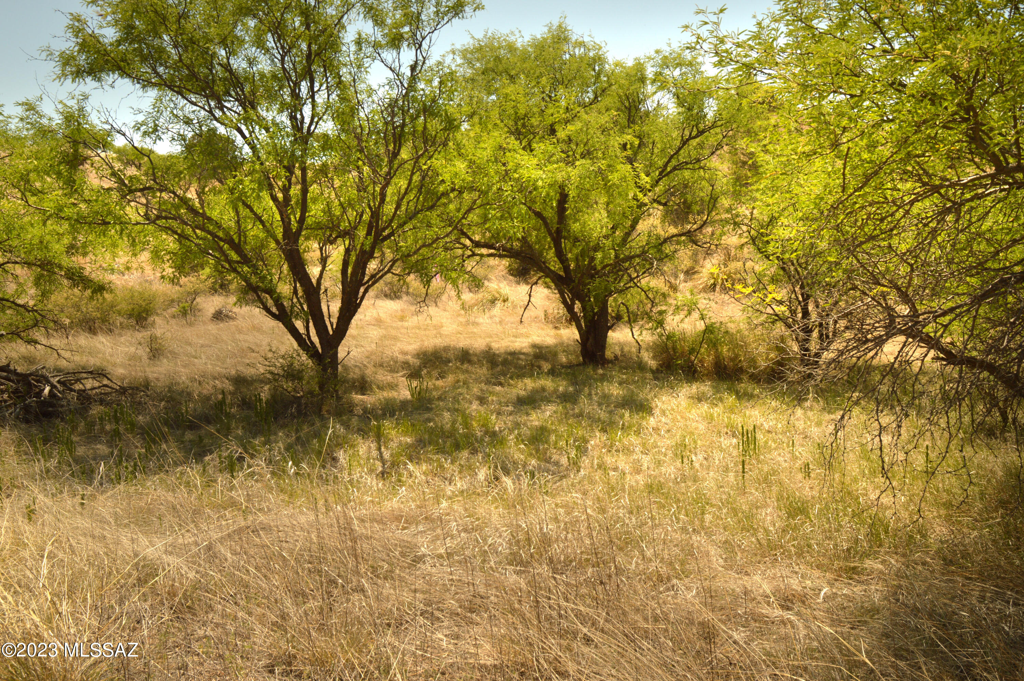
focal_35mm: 27
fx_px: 767
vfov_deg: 47.8
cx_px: 512
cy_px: 340
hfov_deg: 67.4
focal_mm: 18
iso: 100
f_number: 10
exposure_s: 1/320
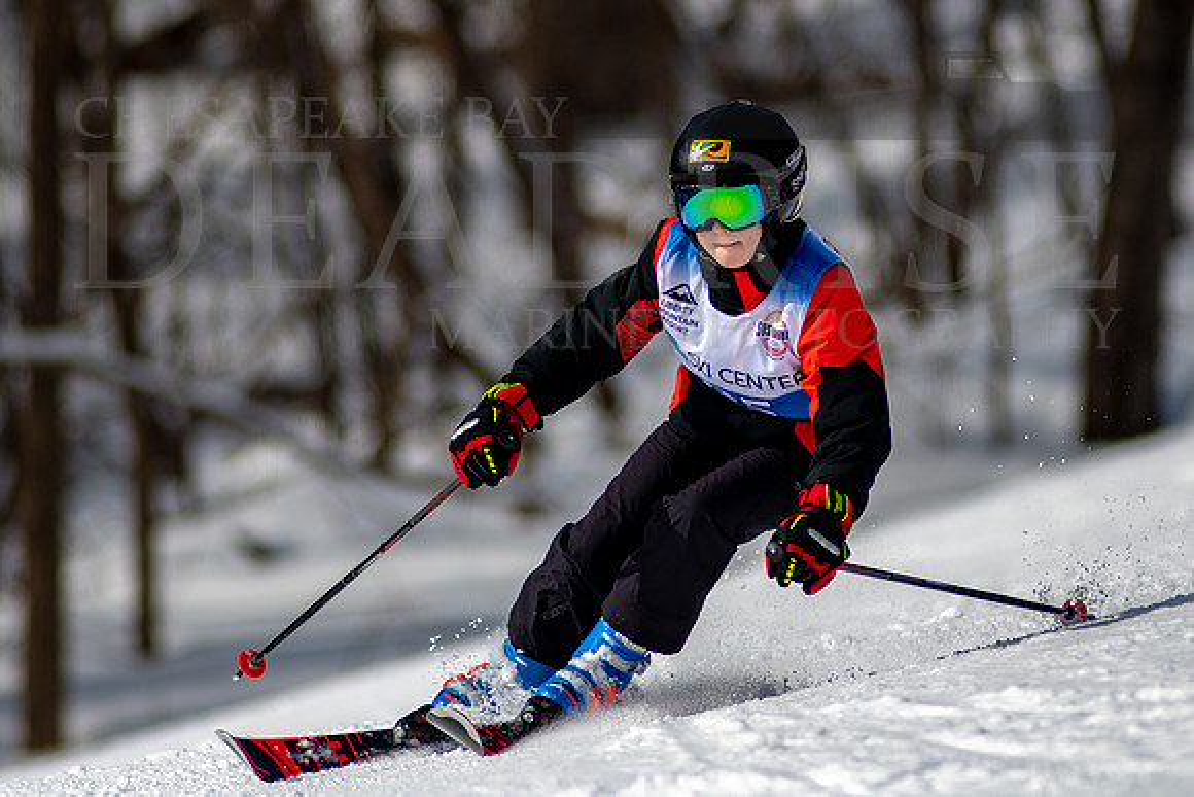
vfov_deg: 2.4
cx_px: 690
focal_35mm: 584
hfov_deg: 3.5
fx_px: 19374
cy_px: 280
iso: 100
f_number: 2.8
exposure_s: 1/6400
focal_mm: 300
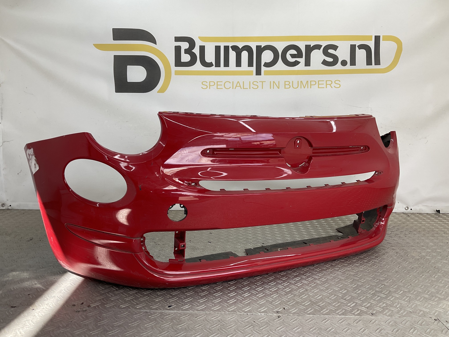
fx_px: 376
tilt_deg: -8.3
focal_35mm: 29
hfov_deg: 61.7
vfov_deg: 48.2
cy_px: 168
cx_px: 224
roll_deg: -1.9
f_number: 1.8
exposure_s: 1/160
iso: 16
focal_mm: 3
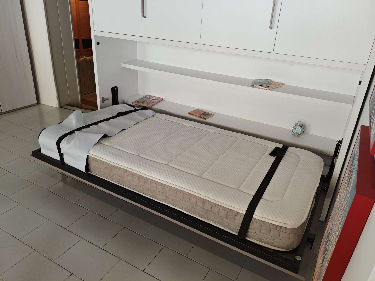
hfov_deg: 67.3
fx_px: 282
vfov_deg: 53.1
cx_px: 188
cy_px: 140
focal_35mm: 26
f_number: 1.59
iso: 100
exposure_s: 1/100
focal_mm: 4.94
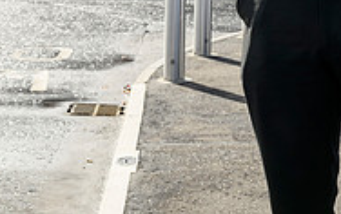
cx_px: 248
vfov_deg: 10.9
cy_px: -190
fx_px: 1042
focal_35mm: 112
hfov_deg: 18.5
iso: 160
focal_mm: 46
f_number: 11
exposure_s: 1/160
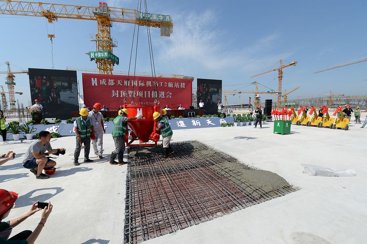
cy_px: 122
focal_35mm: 14
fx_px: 143
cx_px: 184
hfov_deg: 104.3
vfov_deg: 81.2
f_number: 5.6
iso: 125
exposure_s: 1/640
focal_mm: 14
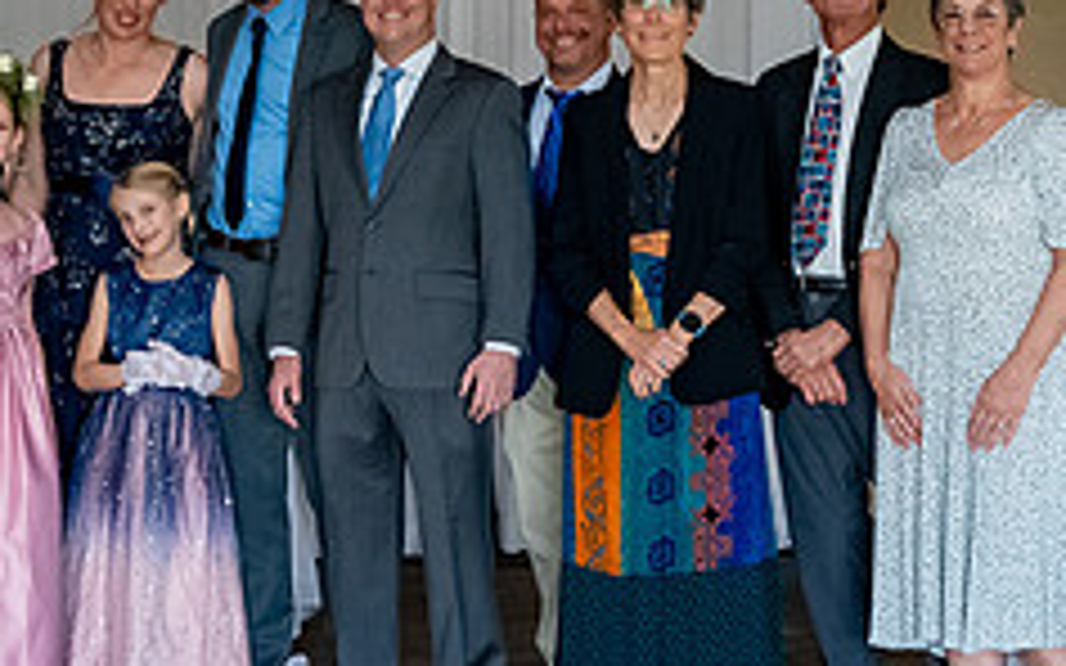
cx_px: -21
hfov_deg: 10.1
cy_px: 113
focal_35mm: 205
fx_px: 5954
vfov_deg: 6.4
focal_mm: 70
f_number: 5
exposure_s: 1/250
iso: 3200
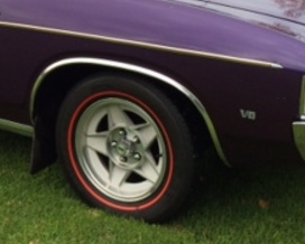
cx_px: 18
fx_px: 777
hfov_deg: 21.6
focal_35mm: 86
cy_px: 46
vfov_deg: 17.7
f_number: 2.2
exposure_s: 1/774
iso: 32
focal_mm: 4.12
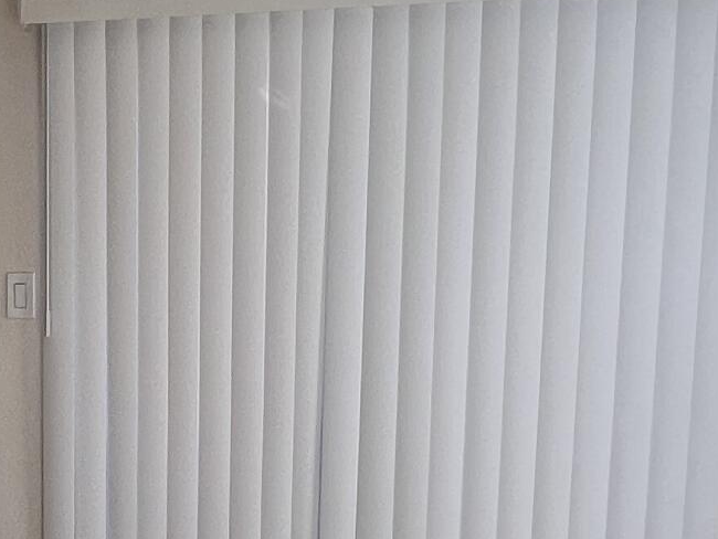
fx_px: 1245
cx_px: -15
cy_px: 387
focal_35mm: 60
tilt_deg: -7.4
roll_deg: -0.5
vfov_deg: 24.2
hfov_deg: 29.8
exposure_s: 1/184
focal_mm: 1.57
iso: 32
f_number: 1.8
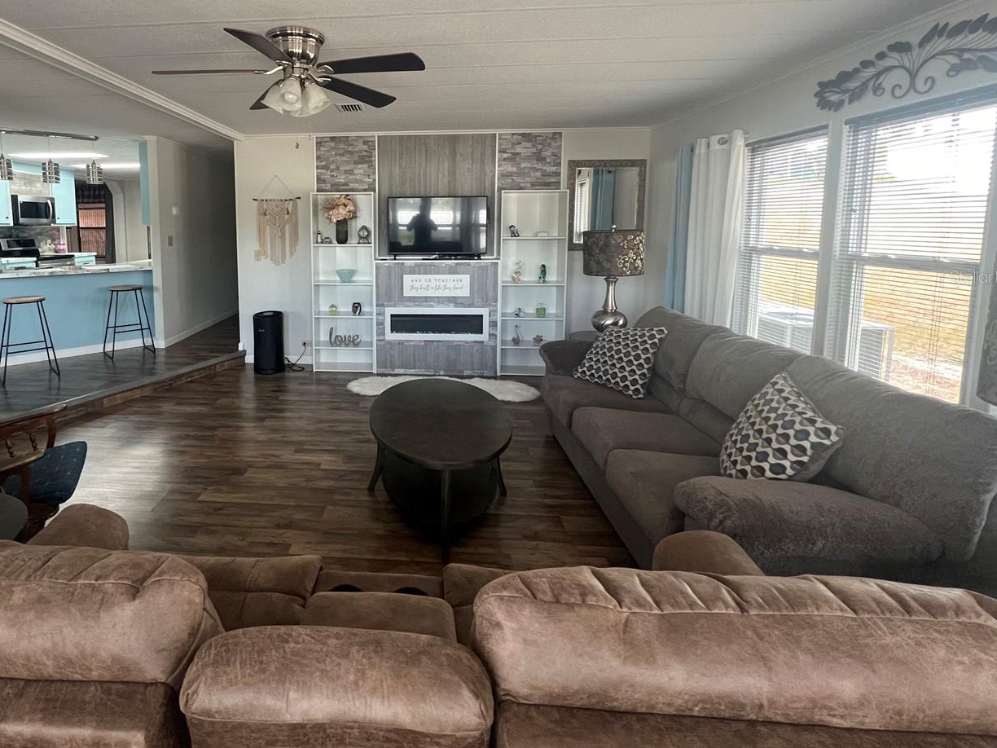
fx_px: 490
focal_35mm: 17
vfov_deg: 73.3
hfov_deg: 89.3
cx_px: 376
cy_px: 276
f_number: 1.8
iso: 320
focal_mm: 1.57
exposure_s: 1/60
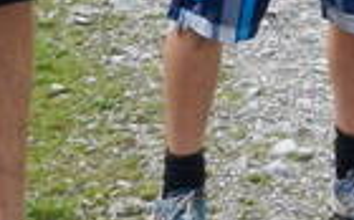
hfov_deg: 11.7
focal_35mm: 176
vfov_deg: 7.1
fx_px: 1695
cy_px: -276
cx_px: 420
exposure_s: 1/250
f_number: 3.6
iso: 360
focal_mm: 5.1
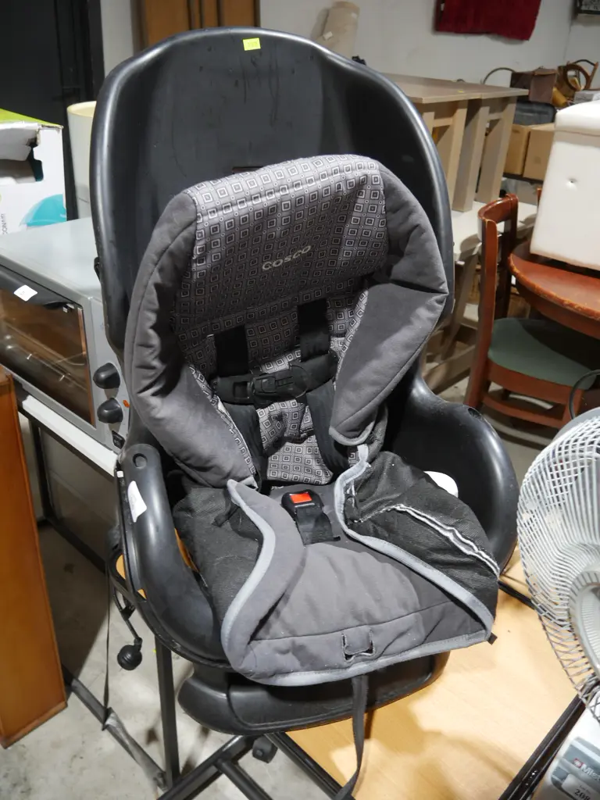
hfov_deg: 49.7
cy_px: 400
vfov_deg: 63.4
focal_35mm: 28
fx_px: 647
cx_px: 300
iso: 400
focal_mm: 14
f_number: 3.5
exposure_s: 1/60
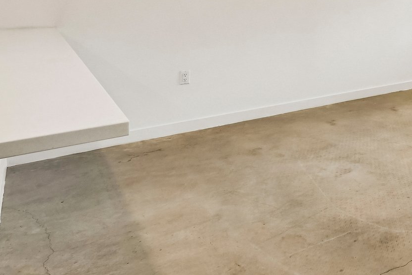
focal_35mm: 37
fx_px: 423
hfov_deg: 38.6
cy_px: -41
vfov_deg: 31.2
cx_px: 492
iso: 400
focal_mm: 10
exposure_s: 1/40
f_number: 8
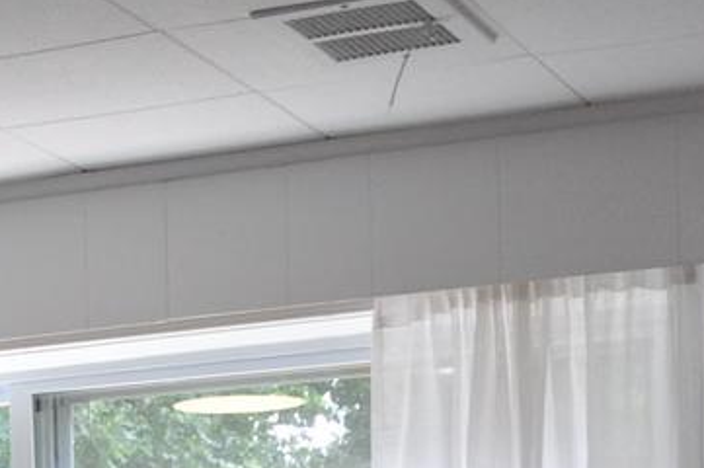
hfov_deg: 12.7
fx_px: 2989
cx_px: -363
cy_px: 1314
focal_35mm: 153
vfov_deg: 7.9
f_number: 5
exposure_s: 1/100
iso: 500
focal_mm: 18
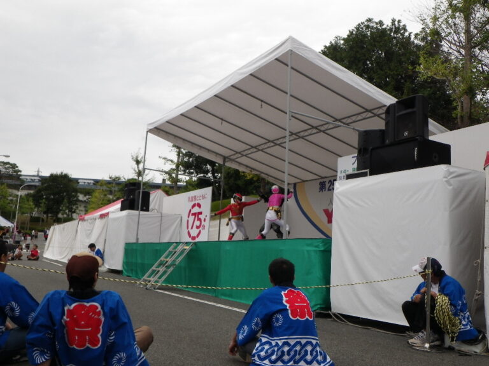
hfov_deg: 54.0
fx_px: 480
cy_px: 183
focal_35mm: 34
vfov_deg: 41.8
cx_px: 244
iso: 80
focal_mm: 6.1
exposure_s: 1/160
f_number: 4.6
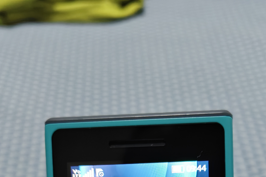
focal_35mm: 48
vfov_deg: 24.1
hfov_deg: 41.0
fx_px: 355
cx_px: 158
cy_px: 238
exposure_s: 1/253
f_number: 1.88
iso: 1956
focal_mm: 5.56
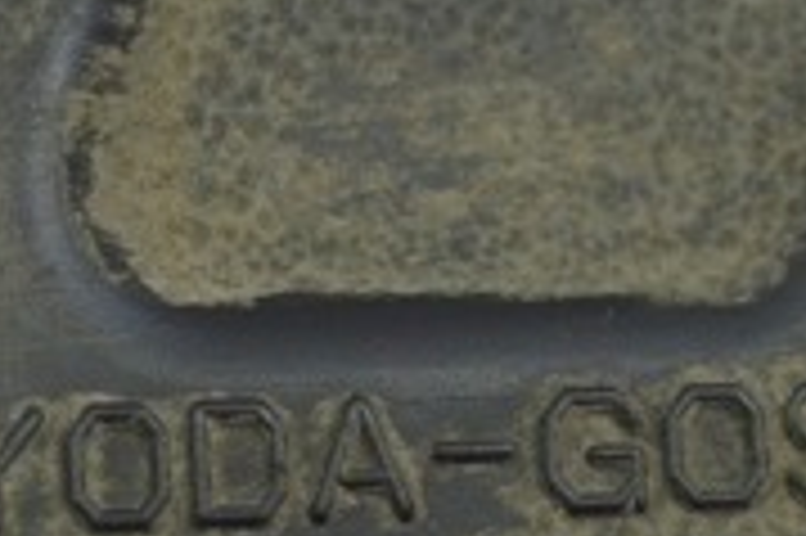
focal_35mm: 242
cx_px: 428
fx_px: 5408
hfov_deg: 8.5
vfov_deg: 5.7
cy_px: 502
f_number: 5
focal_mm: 45
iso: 400
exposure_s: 1/40
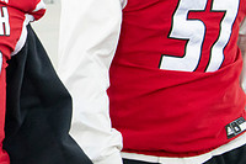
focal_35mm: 203
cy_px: 30
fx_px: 1386
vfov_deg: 6.7
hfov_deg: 9.9
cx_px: -75
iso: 8000
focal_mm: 70
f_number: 9
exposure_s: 1/500
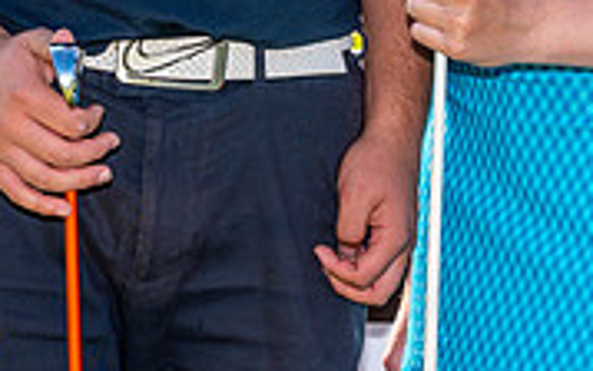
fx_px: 5610
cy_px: -327
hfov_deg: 6.0
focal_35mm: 347
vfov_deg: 3.8
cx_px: 591
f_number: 11
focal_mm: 90
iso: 200
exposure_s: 1/200
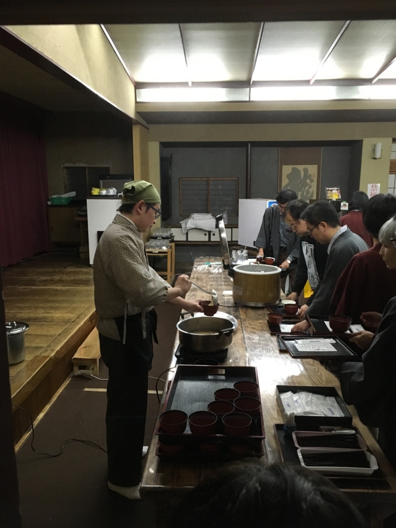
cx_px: 198
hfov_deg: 48.2
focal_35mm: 29
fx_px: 442
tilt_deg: -10.6
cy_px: 264
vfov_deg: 61.7
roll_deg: +2.5
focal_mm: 4.15
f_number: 2.2
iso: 200
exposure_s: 1/30
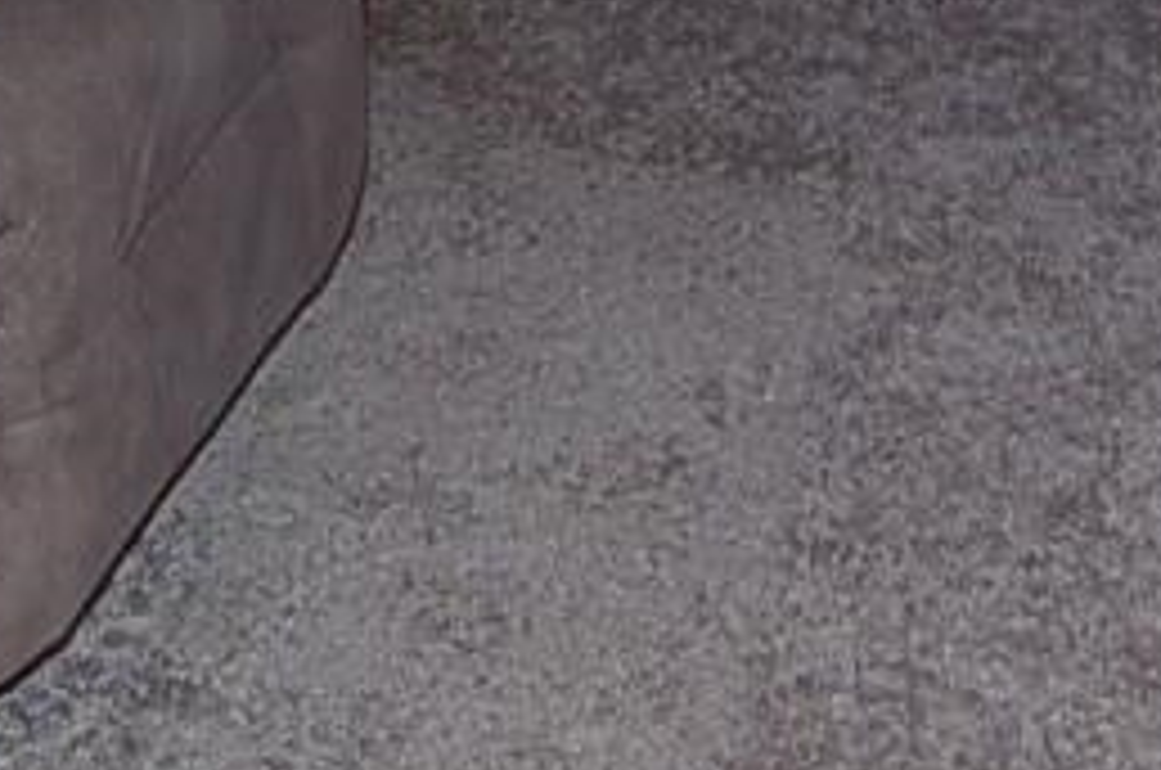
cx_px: 1012
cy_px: -662
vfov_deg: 11.9
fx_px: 3380
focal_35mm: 105
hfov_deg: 19.2
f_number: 4
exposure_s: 1/60
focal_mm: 12
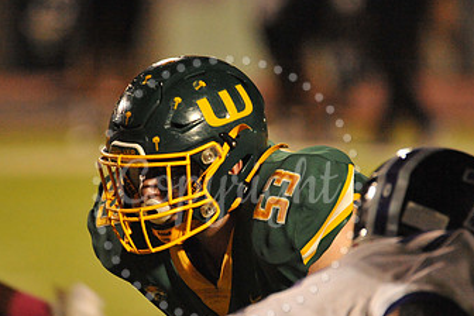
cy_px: 189
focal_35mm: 1035
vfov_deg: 1.3
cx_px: 227
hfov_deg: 2.0
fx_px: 13626
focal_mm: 600
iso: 6400
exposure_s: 1/160
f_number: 6.3
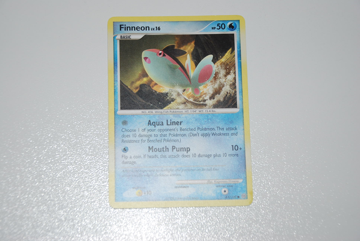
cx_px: 180
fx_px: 871
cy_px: 120
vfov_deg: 15.8
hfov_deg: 23.4
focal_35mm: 87
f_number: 5.3
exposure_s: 1/60
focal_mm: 58
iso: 200
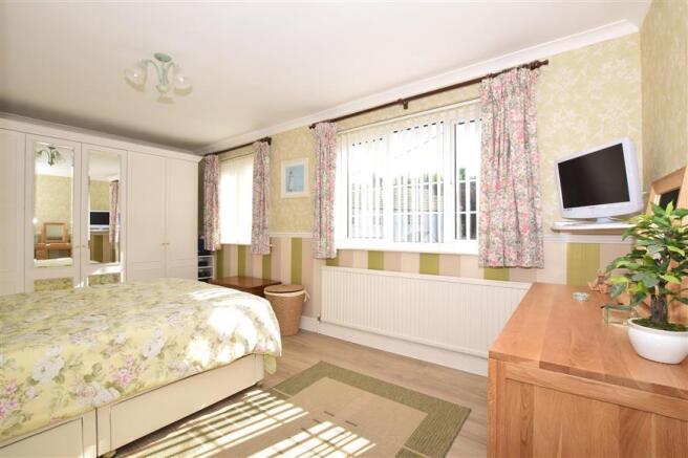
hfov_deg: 100.4
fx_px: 287
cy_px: 229
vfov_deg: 77.3
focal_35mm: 15
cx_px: 344
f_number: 14
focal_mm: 10
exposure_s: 1/200
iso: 400
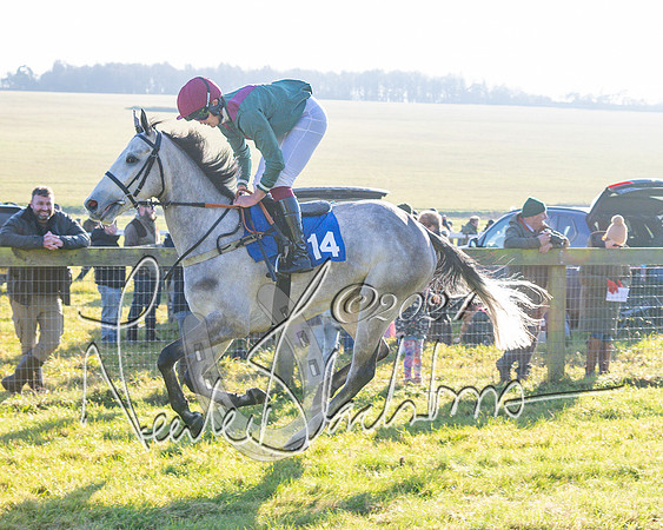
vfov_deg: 15.9
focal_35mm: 97
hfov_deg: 19.6
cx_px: 563
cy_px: 367
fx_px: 1895
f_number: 4
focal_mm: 39
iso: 640
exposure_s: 1/1000
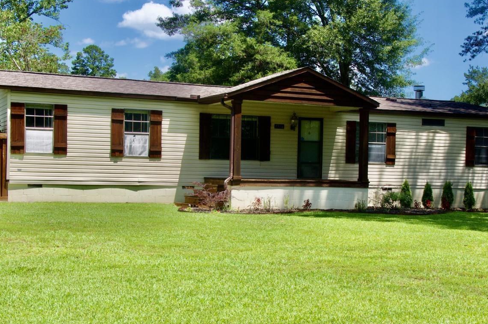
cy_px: 179
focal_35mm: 60
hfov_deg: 33.4
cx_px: 266
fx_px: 812
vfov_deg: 22.6
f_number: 13
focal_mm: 28
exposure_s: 1/160
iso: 250
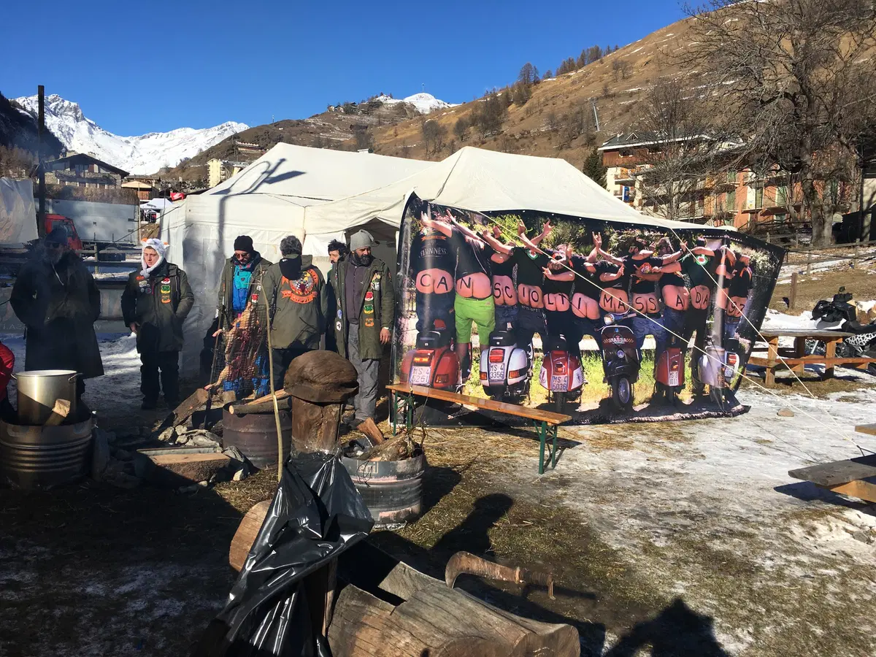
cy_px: 328
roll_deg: -0.8
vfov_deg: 48.2
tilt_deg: -4.3
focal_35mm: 29
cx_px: 438
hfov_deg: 61.7
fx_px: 734
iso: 25
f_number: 2.2
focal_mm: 4.15
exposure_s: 1/2653
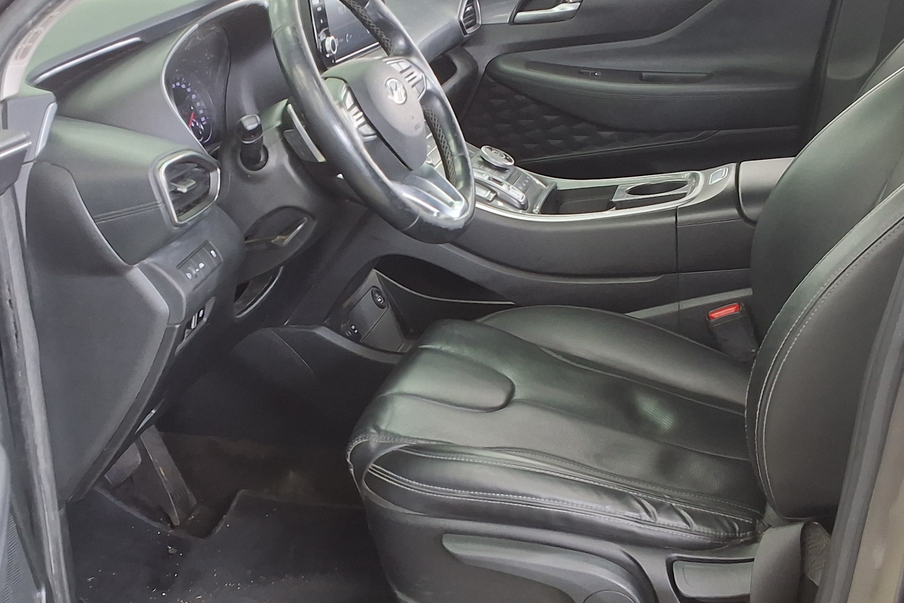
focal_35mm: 51
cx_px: 335
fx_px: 1281
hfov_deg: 38.6
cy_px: 277
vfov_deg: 26.5
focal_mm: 2.91
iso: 64
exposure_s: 1/40
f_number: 1.9
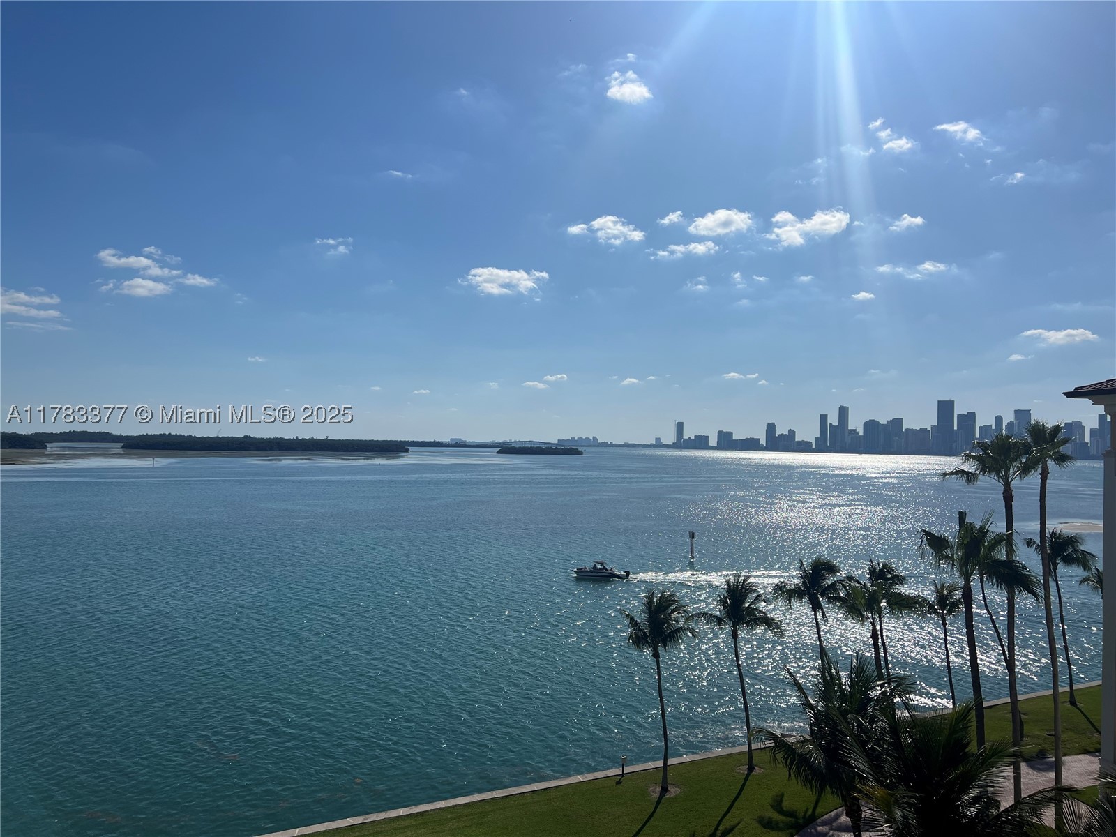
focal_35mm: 26
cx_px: 558
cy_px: 418
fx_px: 838
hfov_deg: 67.3
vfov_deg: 53.1
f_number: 1.5
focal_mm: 5.7
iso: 40
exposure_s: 1/16393
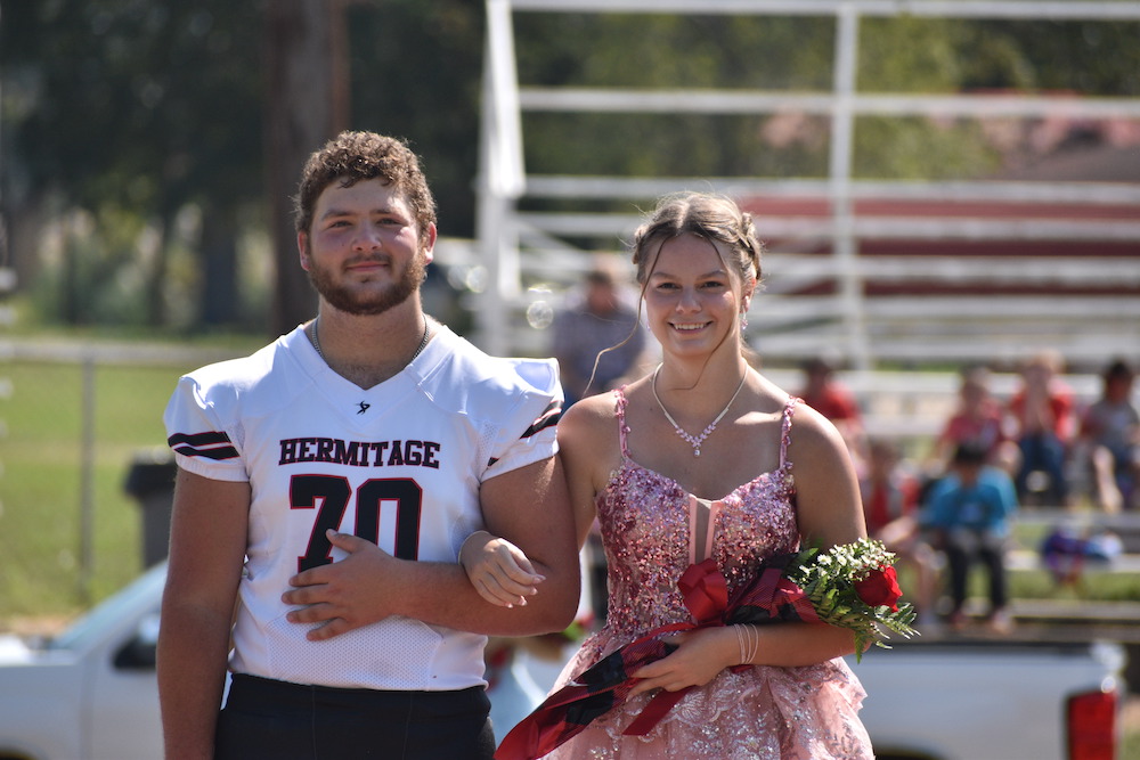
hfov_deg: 4.6
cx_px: 570
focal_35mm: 450
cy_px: 380
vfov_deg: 3.1
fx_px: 14251
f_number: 6.3
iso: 400
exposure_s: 1/1250
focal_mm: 300
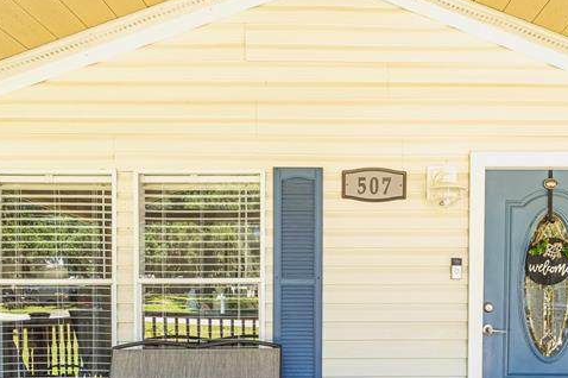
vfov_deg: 41.6
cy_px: 305
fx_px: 473
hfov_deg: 61.5
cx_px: 335
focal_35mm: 30
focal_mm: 14
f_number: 5
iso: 250
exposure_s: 1/80
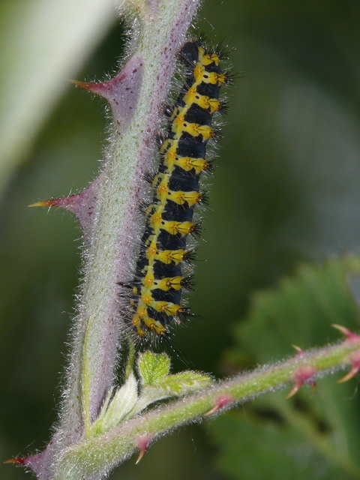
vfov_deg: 6.0
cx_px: 180
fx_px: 4562
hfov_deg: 4.5
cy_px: 240
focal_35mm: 329
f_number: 11
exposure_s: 1/100
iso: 100
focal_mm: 69.5
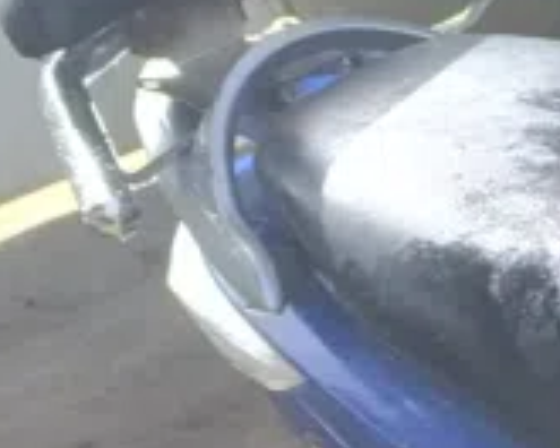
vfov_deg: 11.0
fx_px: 2304
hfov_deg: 10.7
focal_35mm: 139
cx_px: 1544
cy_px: 441
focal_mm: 6.14
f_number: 1.65
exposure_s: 1/477
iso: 50
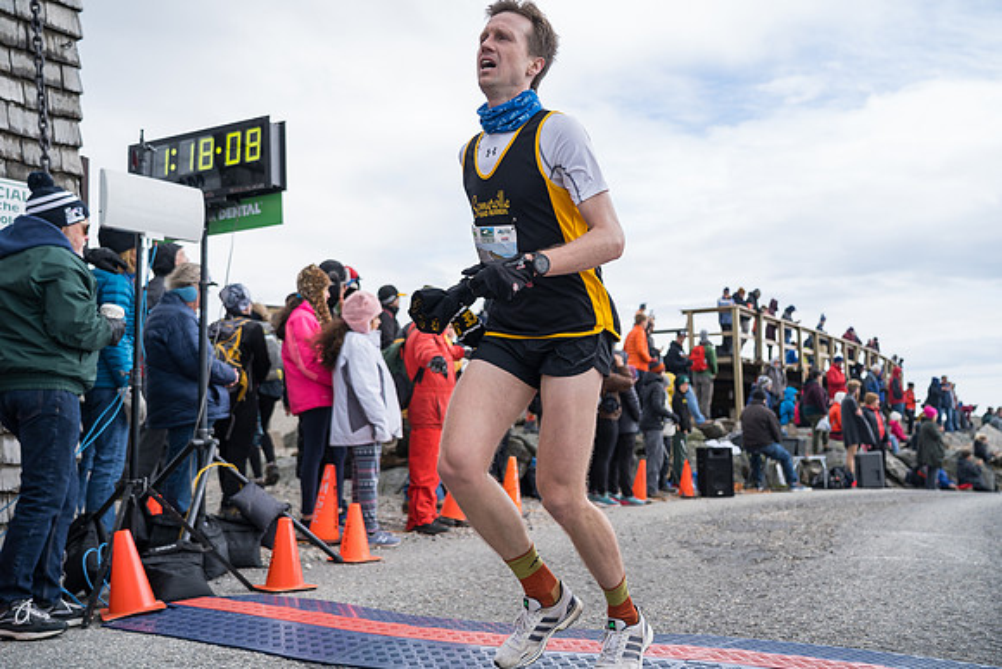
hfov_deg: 53.1
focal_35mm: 36
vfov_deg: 36.9
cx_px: 501
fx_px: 1002
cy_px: 334
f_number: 4
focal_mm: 36
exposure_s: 1/1000
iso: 200
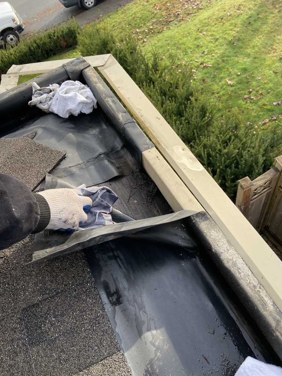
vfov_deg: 67.3
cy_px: 188
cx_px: 141
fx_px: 282
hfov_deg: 53.1
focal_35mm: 26
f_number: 1.8
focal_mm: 4.25
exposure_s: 1/571
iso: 32
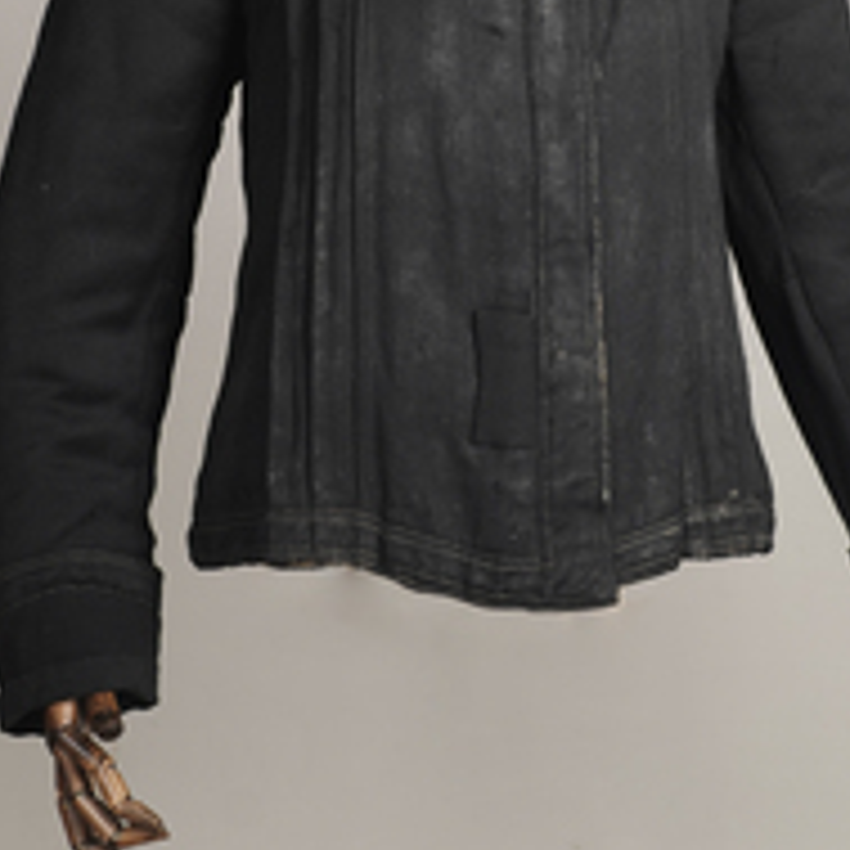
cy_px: 254
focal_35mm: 84
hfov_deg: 20.6
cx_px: 492
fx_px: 2334
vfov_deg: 20.5
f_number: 6.3
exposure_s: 1/25
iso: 320
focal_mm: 32
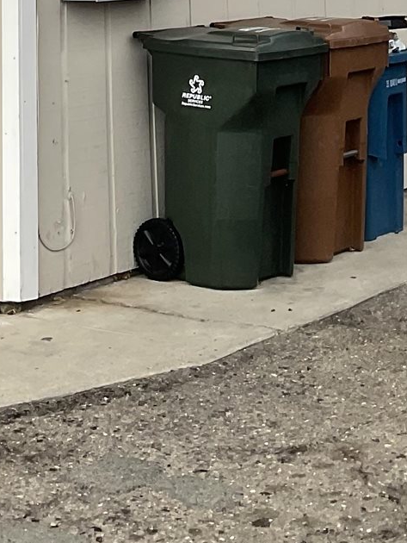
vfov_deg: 16.6
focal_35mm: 106
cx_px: 181
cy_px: -306
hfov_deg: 14.0
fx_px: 1661
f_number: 1.8
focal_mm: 3
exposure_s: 1/1279
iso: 16
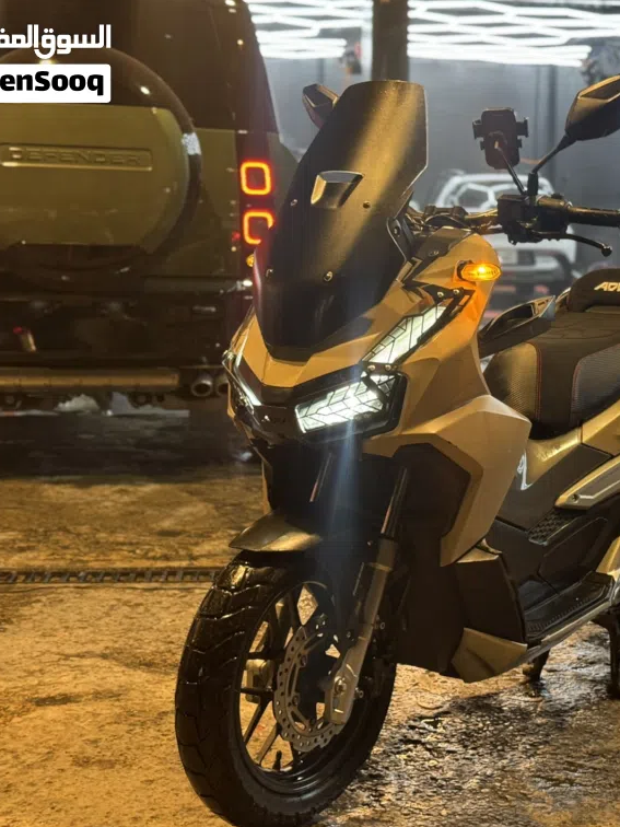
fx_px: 1552
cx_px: 486
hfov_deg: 22.3
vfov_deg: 29.8
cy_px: 418
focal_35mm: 65
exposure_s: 1/60
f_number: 1.78
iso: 160
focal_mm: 6.76
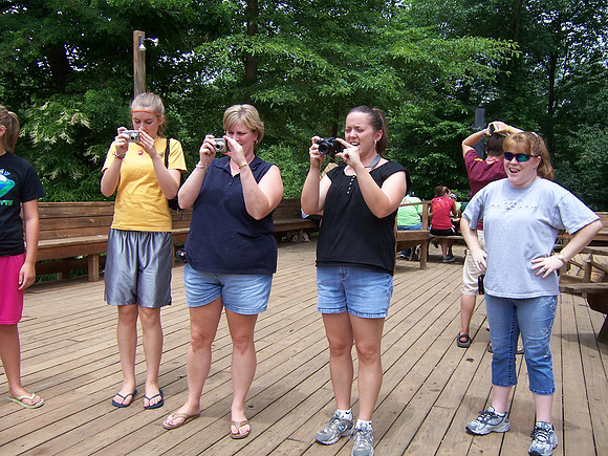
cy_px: 228
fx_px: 580
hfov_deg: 55.4
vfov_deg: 42.9
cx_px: 304
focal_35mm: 33
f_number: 3.4
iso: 80
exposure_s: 1/350
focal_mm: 5.5
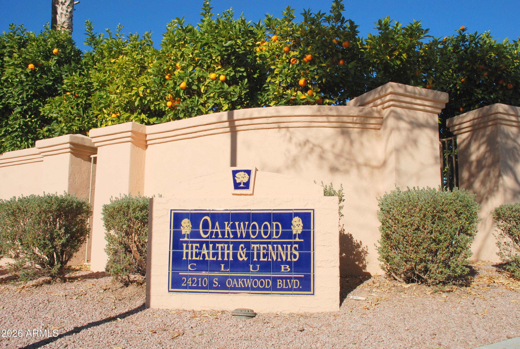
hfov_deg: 57.1
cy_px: 174
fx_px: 478
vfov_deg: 40.1
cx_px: 260
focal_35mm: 33
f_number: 13
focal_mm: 22
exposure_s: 1/640
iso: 320
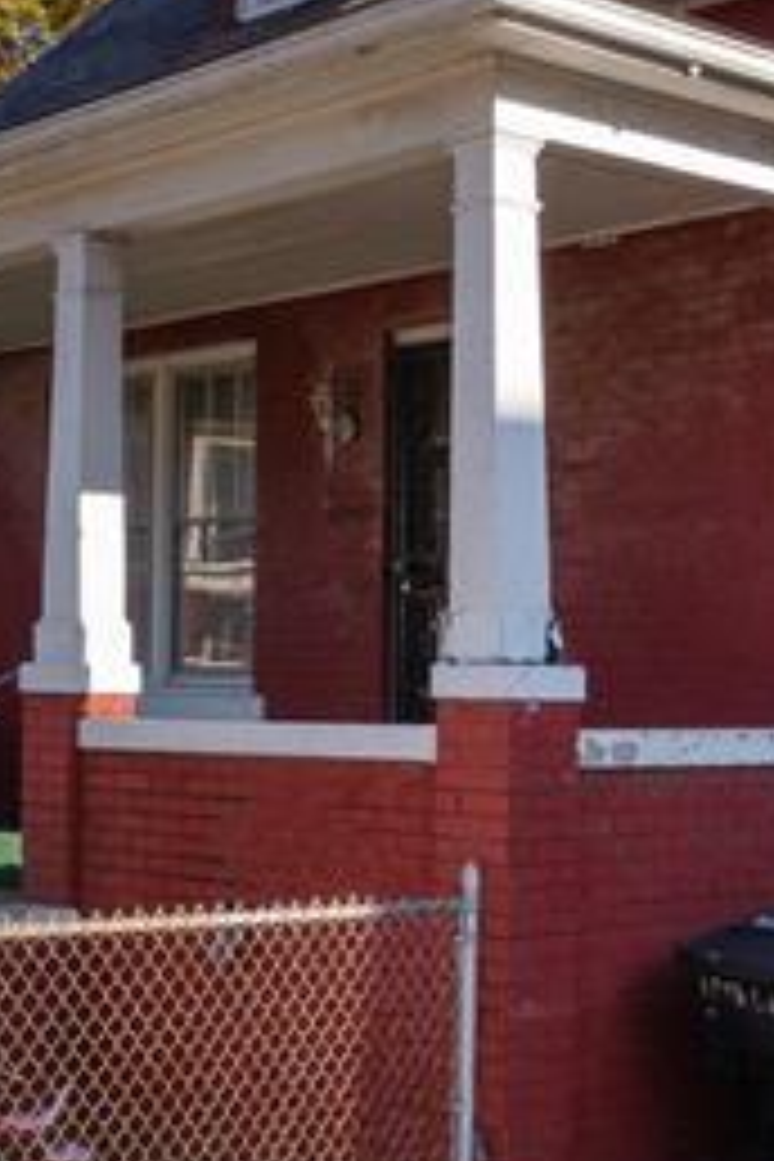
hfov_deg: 11.5
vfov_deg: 17.2
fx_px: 3837
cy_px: 389
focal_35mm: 119
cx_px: 256
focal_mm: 30
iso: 320
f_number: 9
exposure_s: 1/400
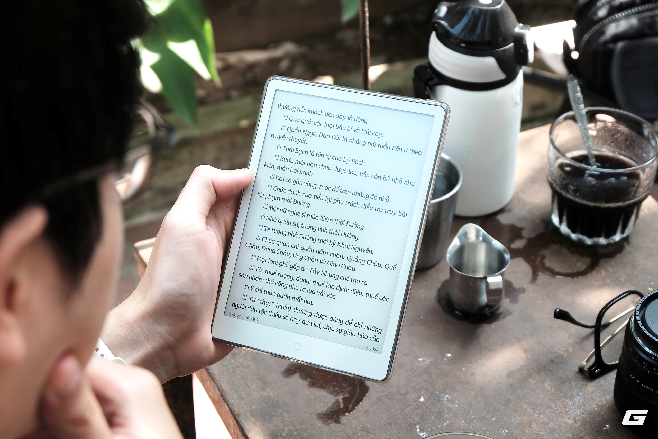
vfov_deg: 18.2
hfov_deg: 27.0
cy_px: 220
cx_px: 329
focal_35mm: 75
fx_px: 1371
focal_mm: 50
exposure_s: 1/150
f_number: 5.6
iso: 400
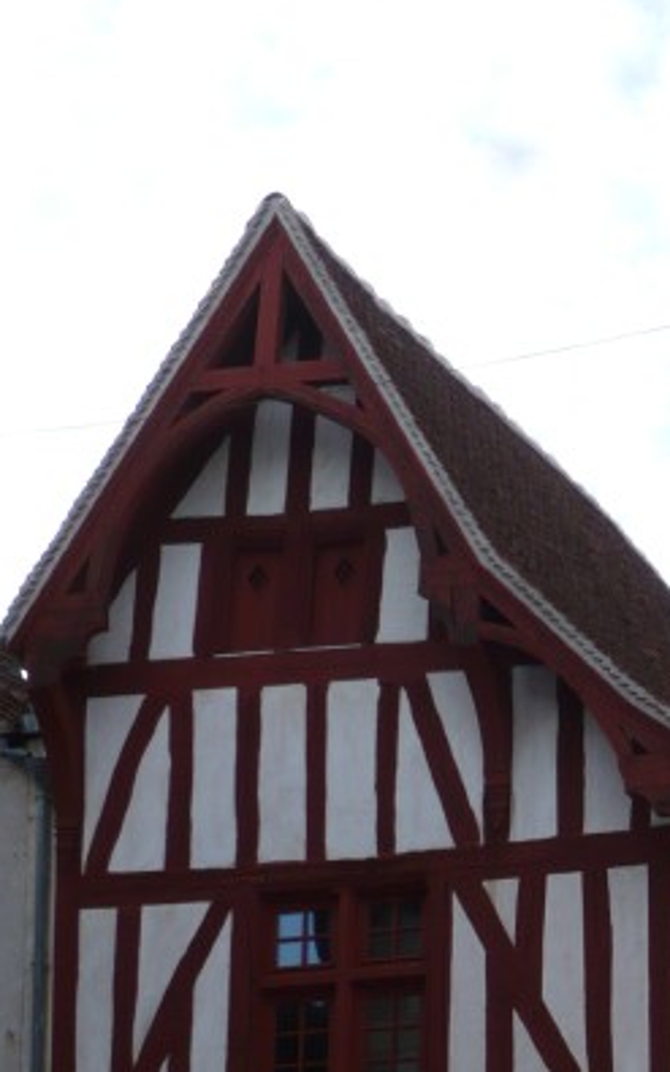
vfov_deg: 17.7
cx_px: 632
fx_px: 3388
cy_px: 991
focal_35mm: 116
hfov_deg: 11.2
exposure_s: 1/250
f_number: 4
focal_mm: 8.9
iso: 100
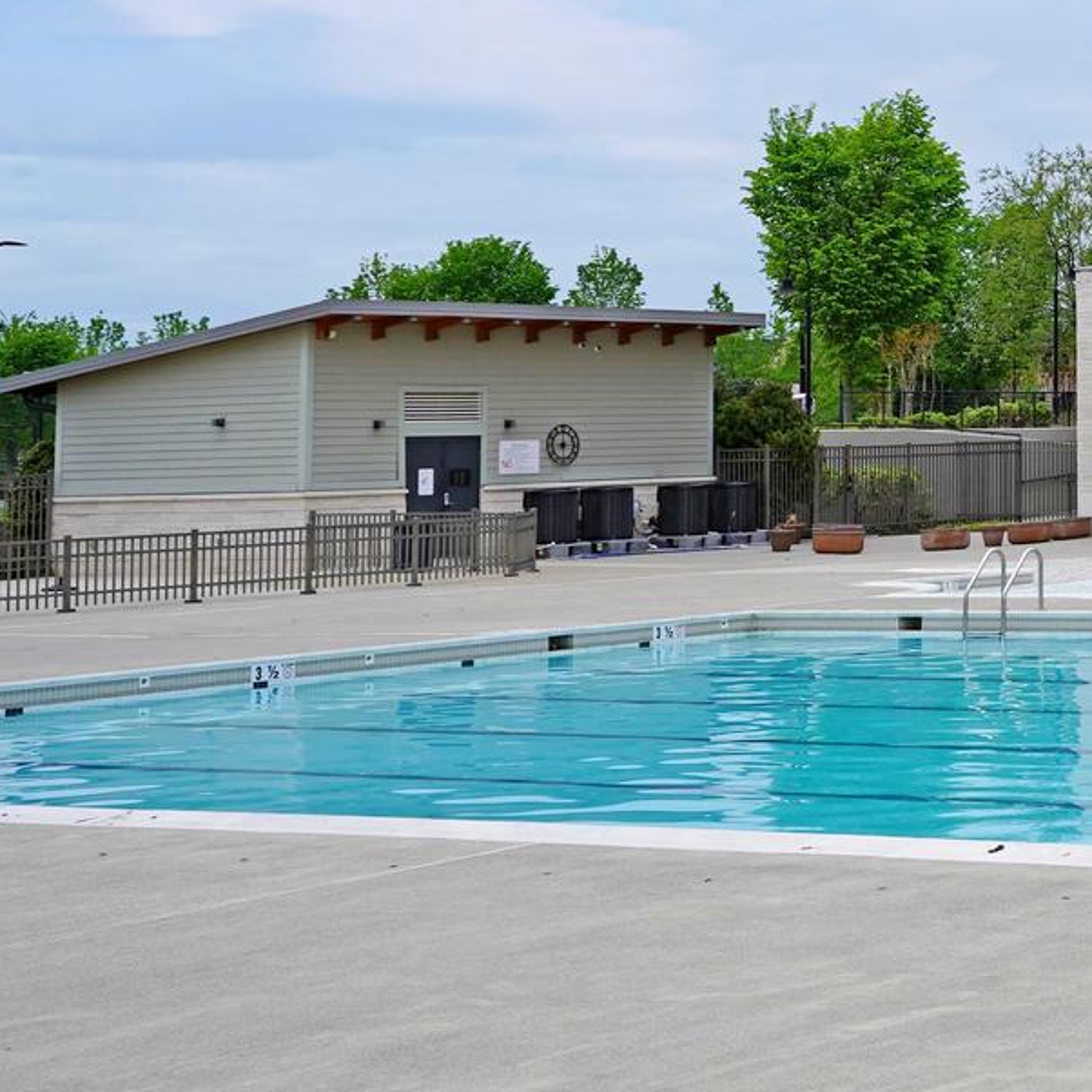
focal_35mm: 81
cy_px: 210
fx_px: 2891
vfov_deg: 21.1
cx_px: 1781
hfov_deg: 18.2
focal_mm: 28
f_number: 8
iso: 100
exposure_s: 1/125
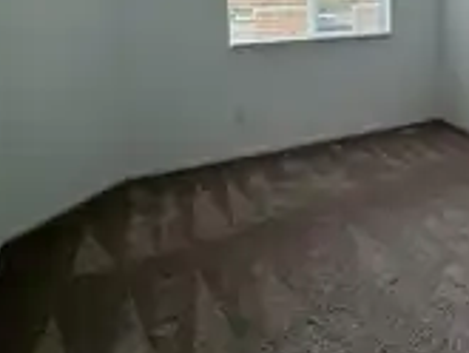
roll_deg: +0.0
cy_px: 37
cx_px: 387
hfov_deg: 50.1
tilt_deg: -7.4
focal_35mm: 34
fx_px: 461
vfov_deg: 39.0
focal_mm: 2.22
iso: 50
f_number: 2.2
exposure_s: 1/161
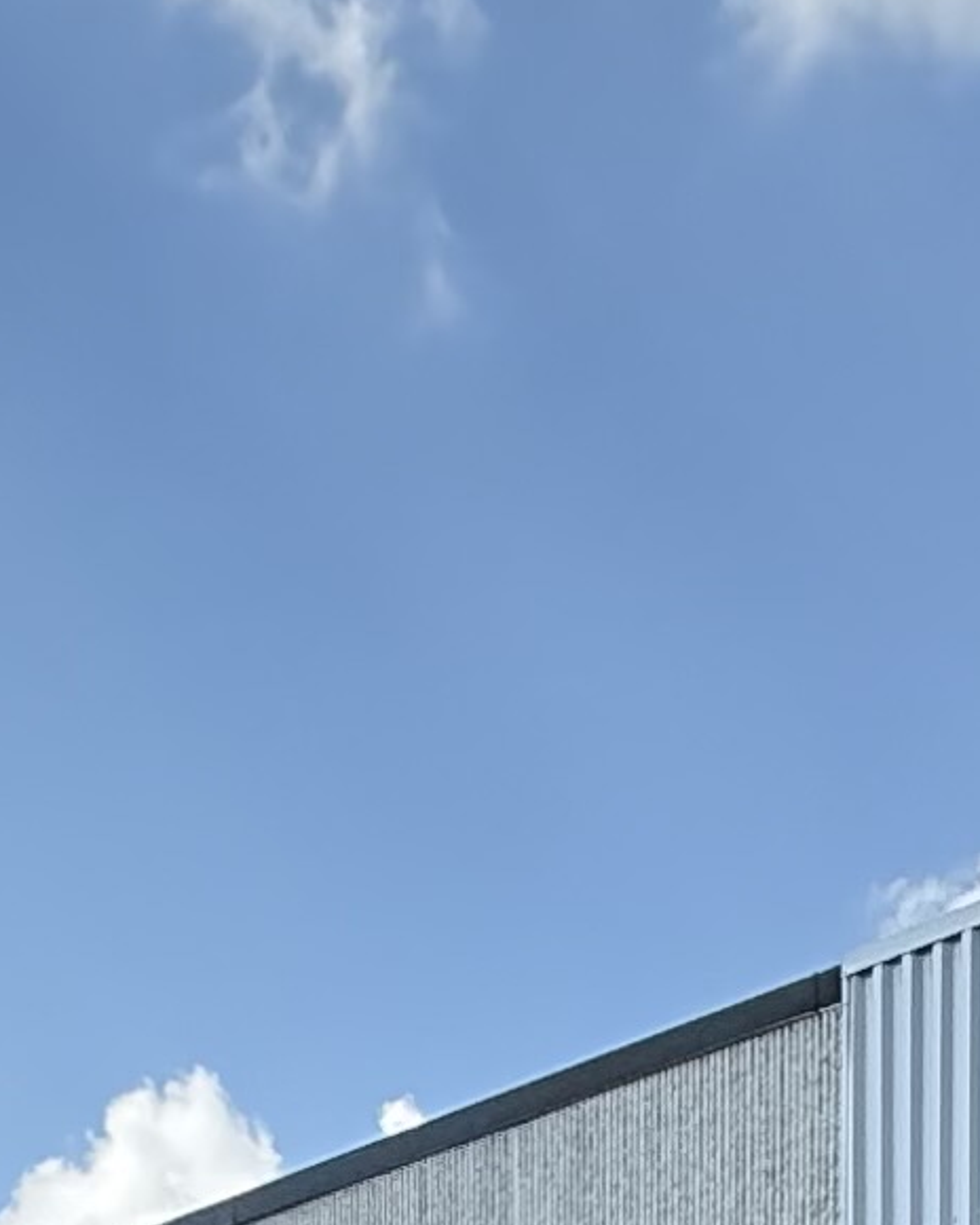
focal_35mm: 95
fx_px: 3444
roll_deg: -0.1
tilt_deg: -7.4
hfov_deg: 16.2
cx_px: 670
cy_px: 2608
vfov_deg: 15.3
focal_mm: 2.22
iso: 64
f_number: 2.2
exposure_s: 1/1312
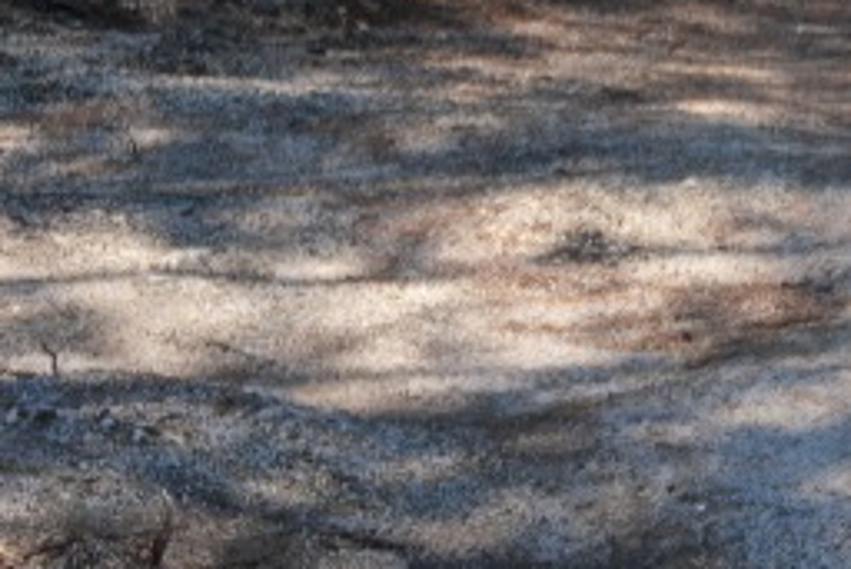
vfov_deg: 5.7
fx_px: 5653
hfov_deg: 8.1
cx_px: 1778
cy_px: -369
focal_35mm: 239
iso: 100
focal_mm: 34
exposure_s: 1/200
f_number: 5.6
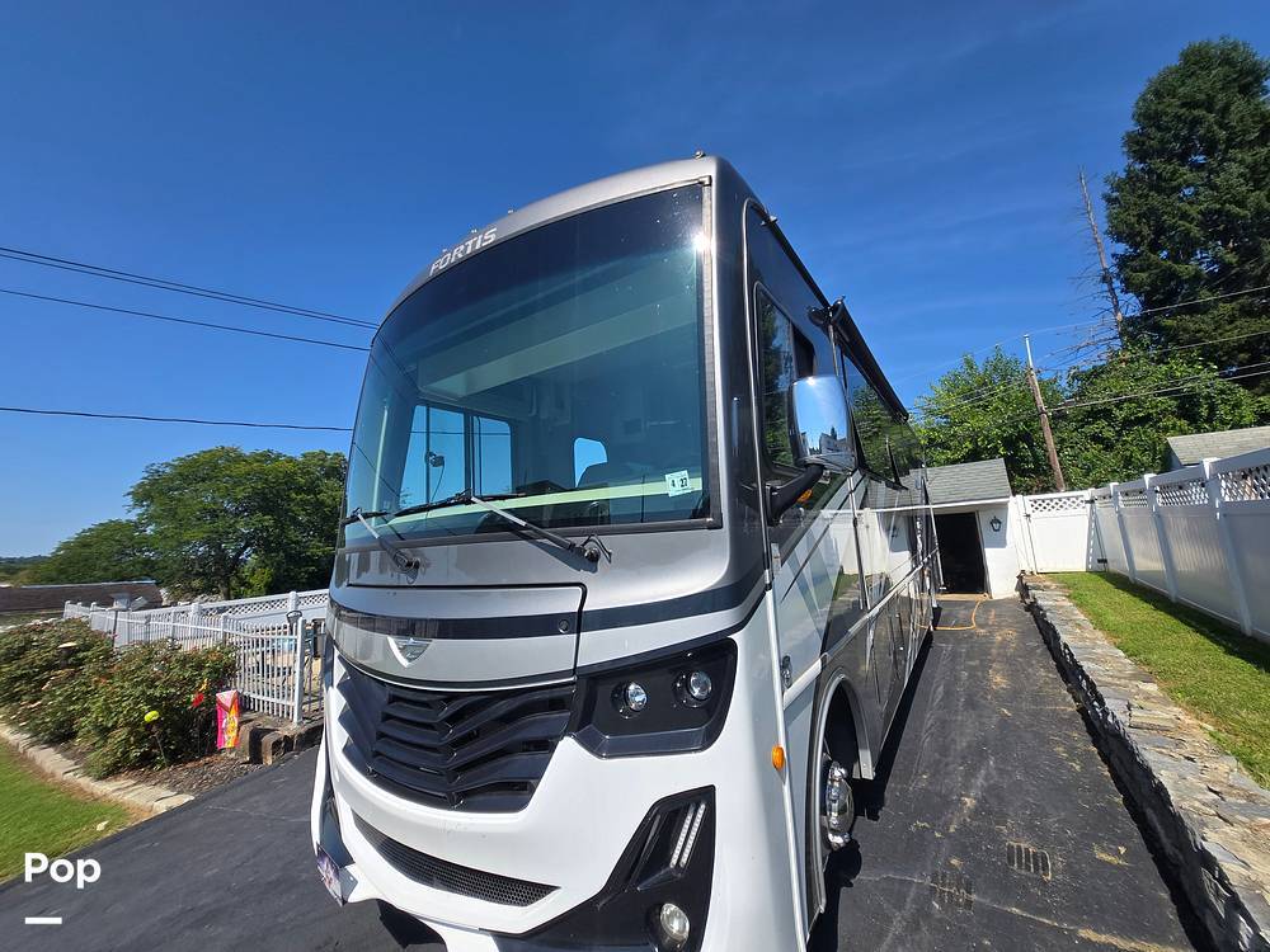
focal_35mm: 13
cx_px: 635
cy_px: 476
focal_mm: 1.7
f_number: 2.2
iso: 25
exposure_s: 1/1173
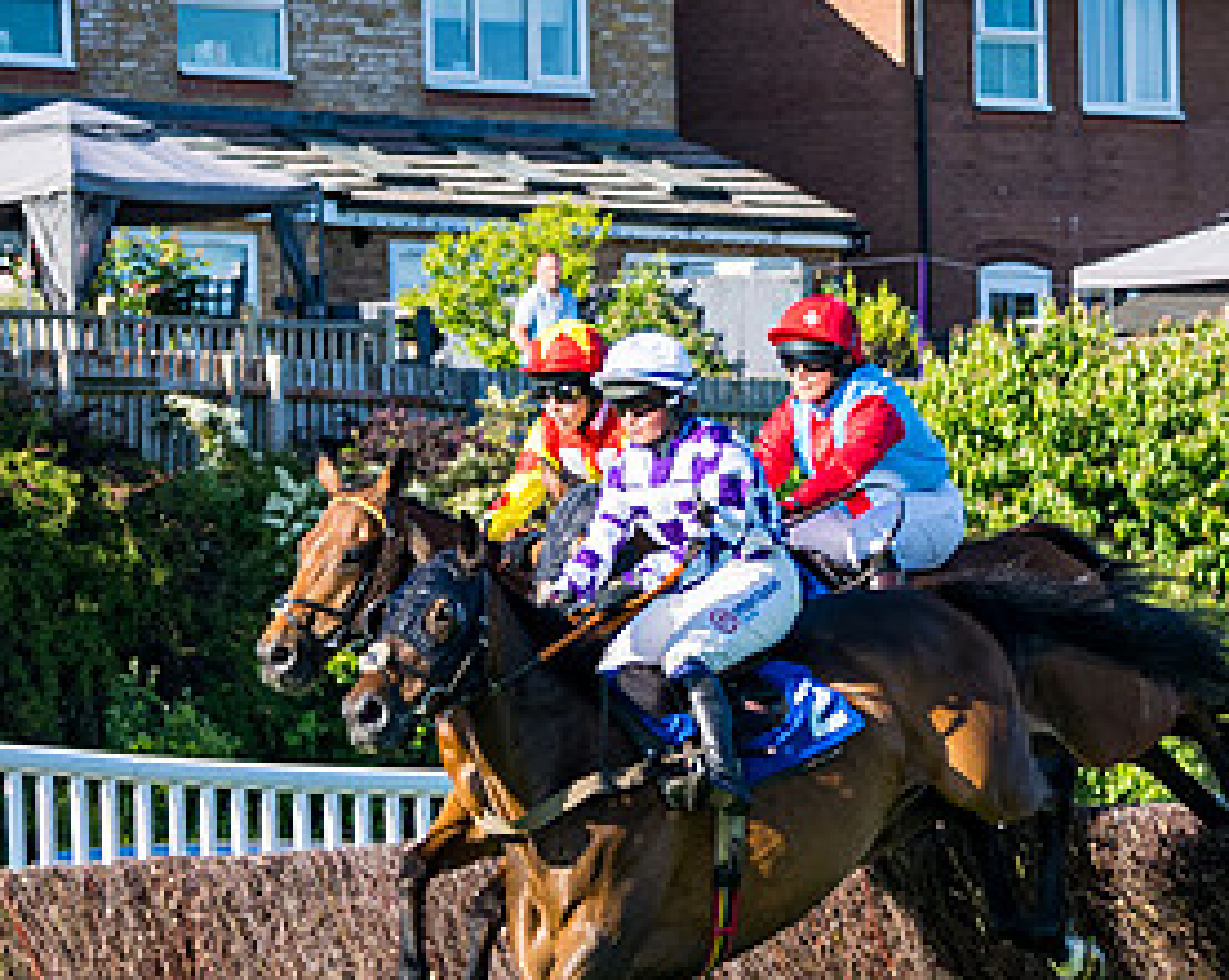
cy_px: 916
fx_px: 13953
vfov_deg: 4.0
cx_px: 1182
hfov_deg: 5.0
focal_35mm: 384
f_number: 4
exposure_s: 1/1600
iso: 200
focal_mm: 80
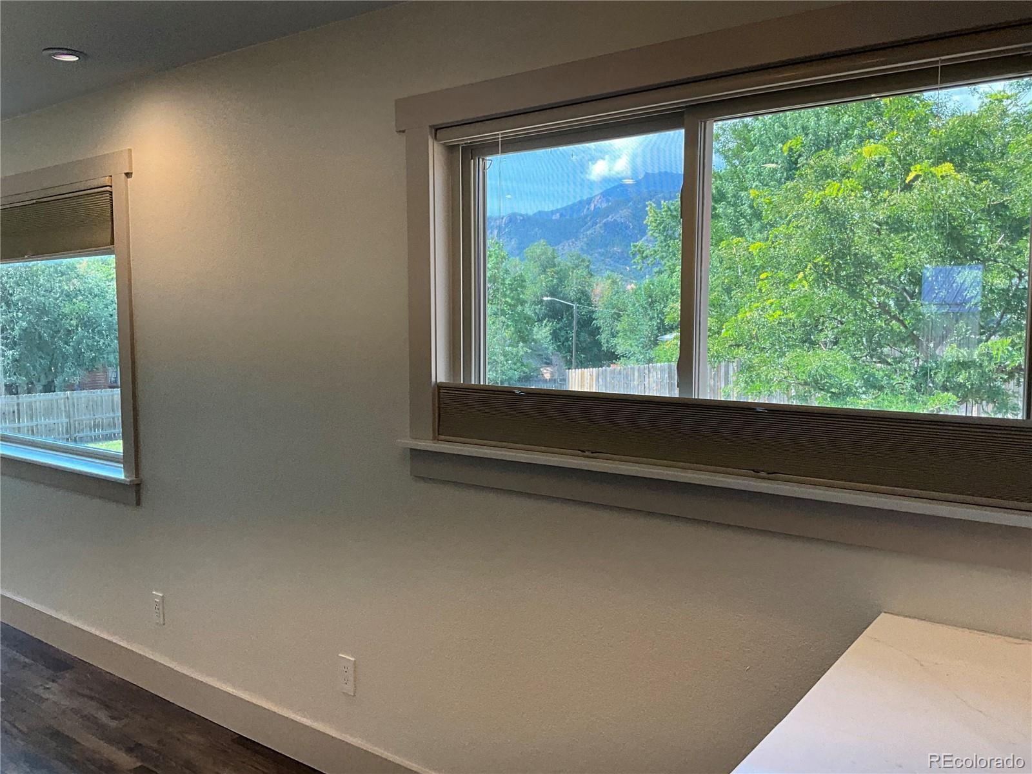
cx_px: 516
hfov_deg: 61.7
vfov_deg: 48.2
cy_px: 387
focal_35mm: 29
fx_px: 865
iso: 32
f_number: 1.8
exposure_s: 1/136
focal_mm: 3
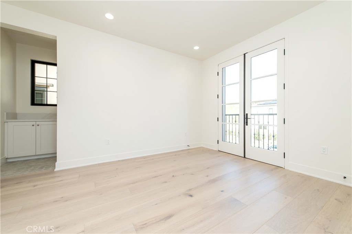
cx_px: 176
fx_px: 137
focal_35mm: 14
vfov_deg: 81.1
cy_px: 117
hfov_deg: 104.3
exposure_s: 1/125
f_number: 5.6
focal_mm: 14
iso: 140
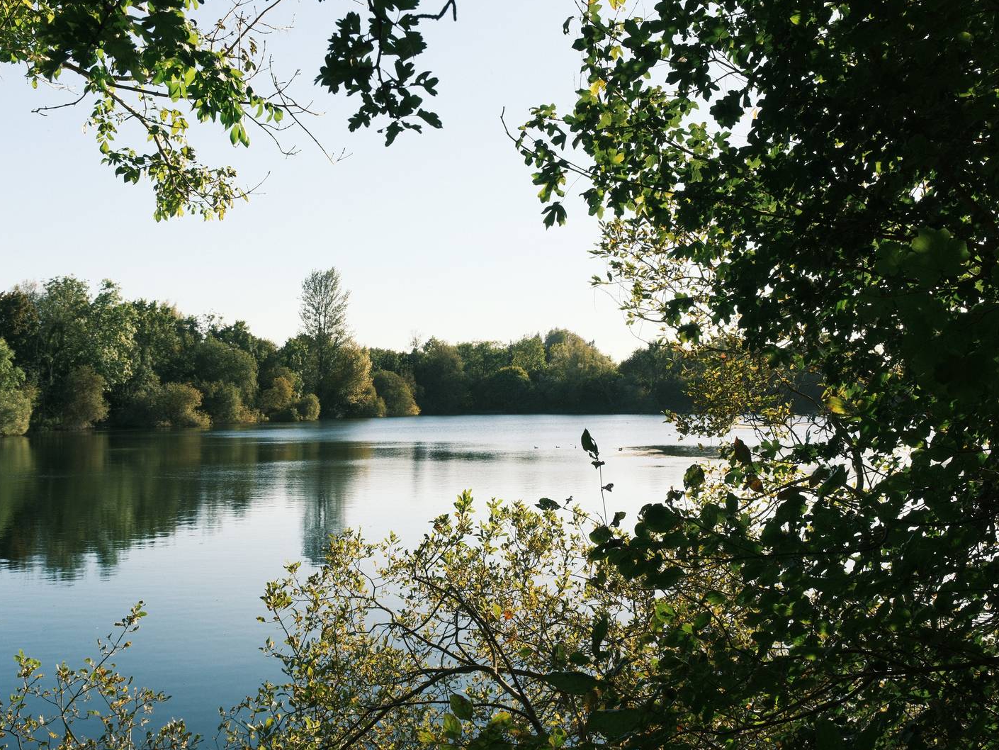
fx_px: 1039
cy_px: 373
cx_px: 529
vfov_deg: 39.7
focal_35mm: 36
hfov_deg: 51.3
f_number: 11
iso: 640
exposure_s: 1/220
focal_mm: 22.3
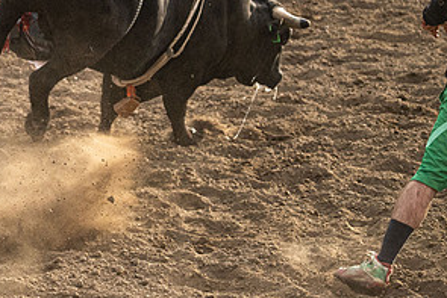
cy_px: 55
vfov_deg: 7.4
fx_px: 2298
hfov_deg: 11.1
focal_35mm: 185
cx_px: 61
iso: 1000
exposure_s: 1/10000
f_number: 2.8
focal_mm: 66
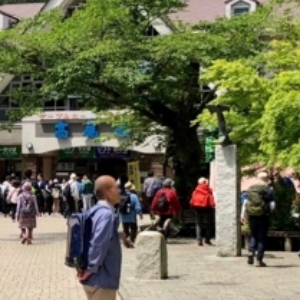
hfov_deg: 14.3
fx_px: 1186
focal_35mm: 121
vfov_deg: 14.4
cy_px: 181
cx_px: 60
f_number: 1.8
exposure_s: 1/1499
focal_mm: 4
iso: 20
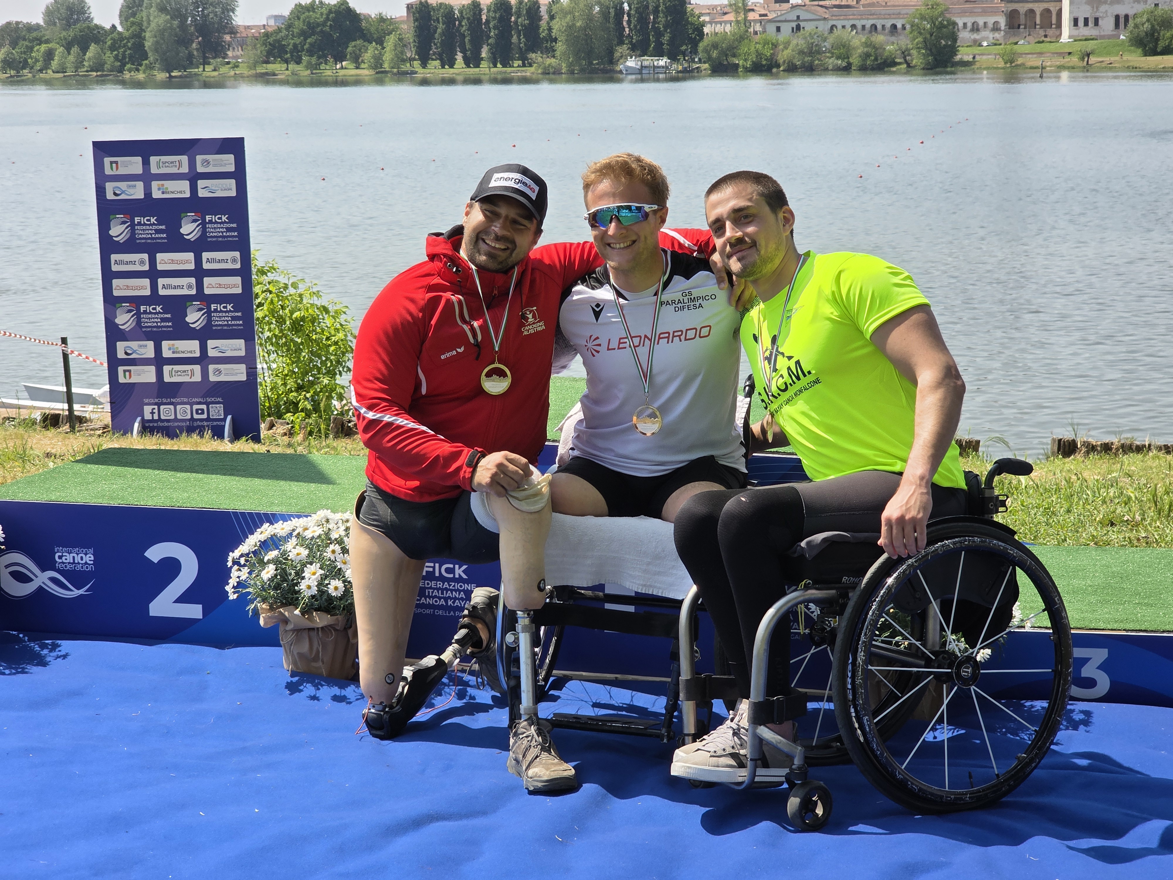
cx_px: 586
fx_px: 2338
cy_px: 440
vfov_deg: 21.3
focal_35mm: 69
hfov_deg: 28.2
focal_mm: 7.9
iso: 50
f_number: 2.4
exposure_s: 1/1314
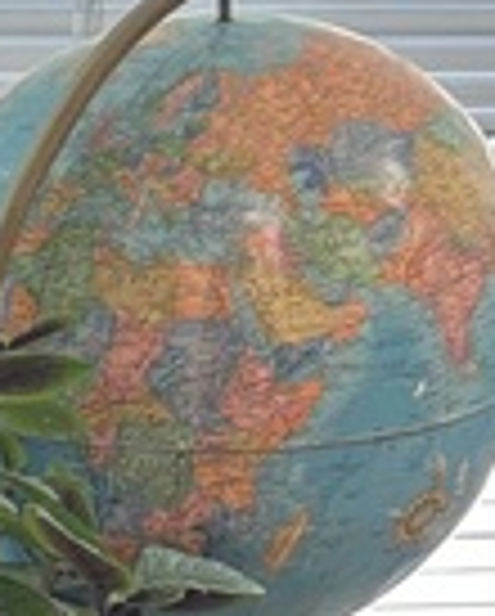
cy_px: 1066
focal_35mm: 189
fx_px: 3453
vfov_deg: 9.7
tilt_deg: -12.0
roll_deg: +0.1
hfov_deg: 7.2
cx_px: -1030
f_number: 1.5
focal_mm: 5.7
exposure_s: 1/121
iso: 64
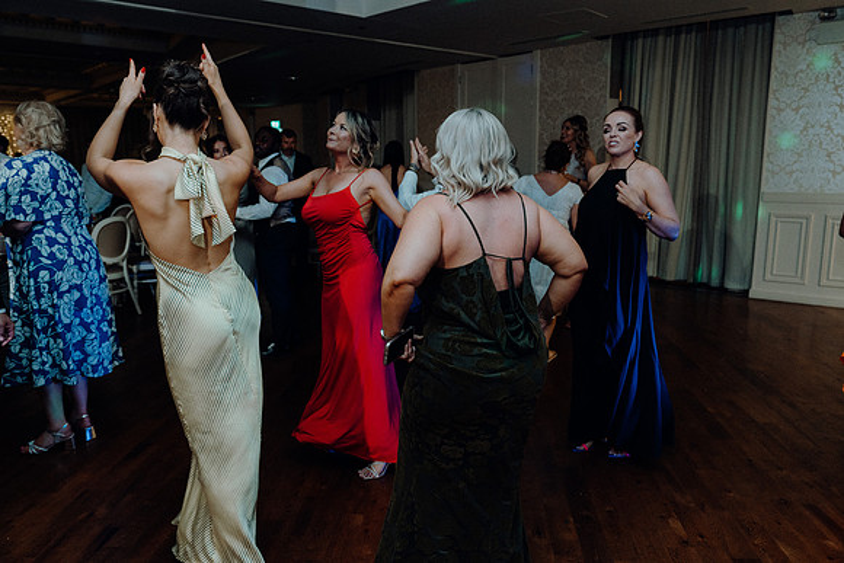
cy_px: 282
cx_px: 422
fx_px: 657
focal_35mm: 28
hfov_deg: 65.5
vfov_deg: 46.4
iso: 2500
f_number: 3.5
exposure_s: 1/160
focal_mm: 28
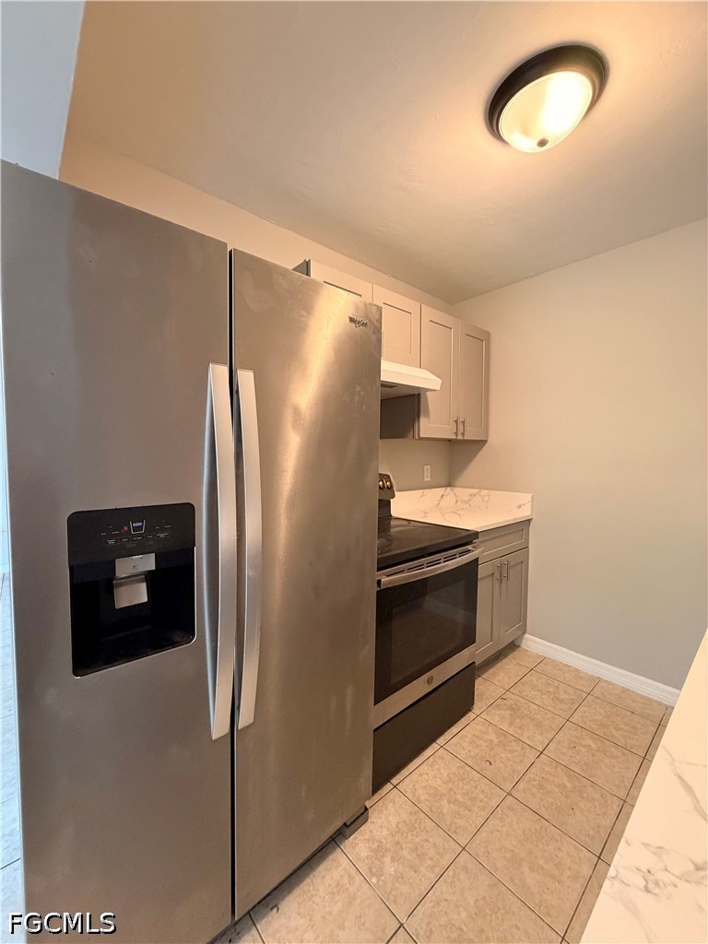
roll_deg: -0.2
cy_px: 472
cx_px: 354
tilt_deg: -2.5
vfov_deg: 102.1
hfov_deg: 85.7
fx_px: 382
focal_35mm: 14
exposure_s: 1/60
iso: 500
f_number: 2.2
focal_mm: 2.22
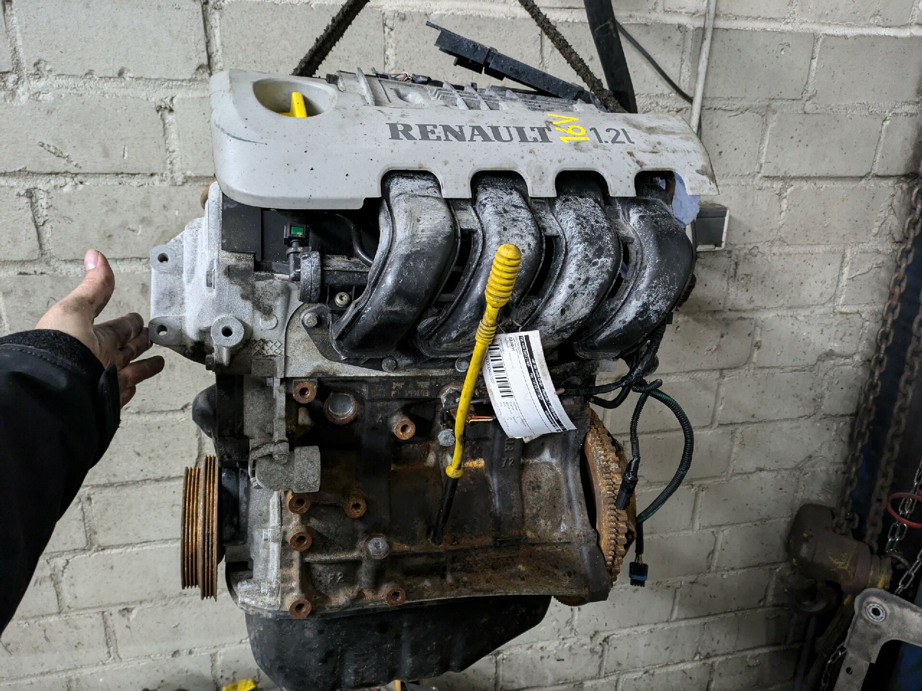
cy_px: 346
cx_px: 461
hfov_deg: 69.4
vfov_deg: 54.9
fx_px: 666
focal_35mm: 25
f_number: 1.89
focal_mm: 5.43
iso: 548
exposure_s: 1/25
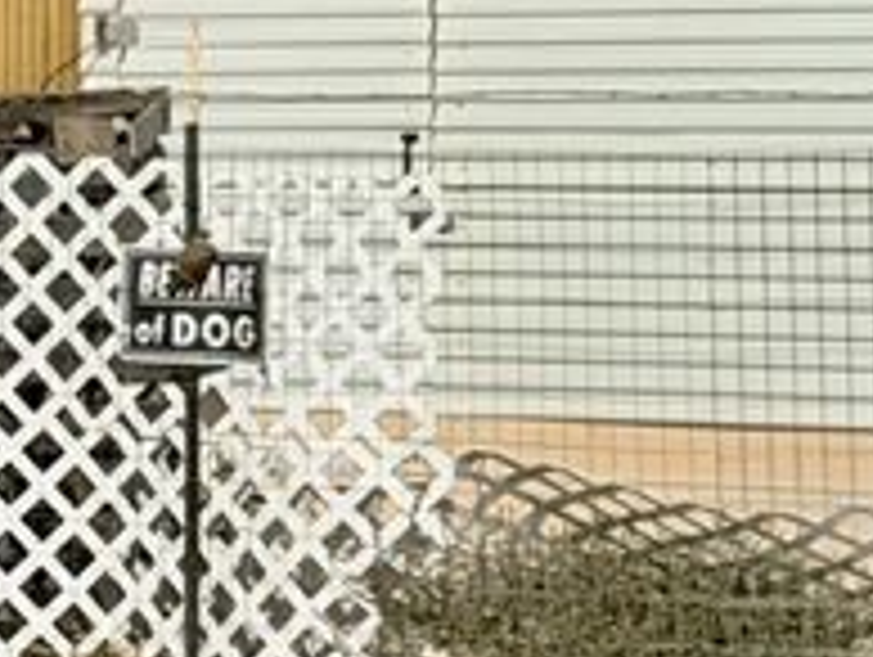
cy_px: 63
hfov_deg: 7.3
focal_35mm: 253
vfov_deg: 5.9
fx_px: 6388
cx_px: -1328
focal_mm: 6.76
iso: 64
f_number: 1.78
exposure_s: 1/16129
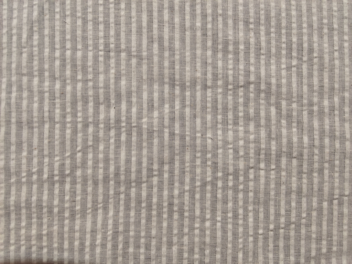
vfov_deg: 53.1
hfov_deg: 67.3
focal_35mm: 26
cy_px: 132
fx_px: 264
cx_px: 176
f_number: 2
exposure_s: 1/100
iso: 80
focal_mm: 2.78
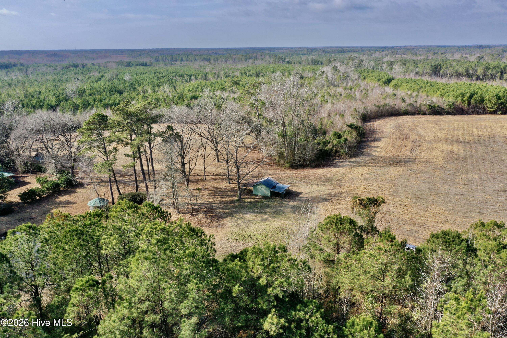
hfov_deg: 65.5
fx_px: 394
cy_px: 169
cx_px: 254
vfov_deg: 46.4
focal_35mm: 28
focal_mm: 10.26
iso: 100
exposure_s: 1/320
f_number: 6.3
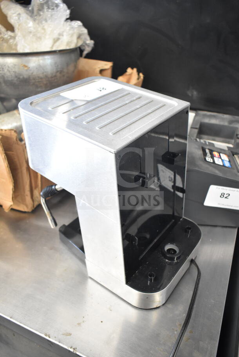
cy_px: 178
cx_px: 120
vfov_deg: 61.9
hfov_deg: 43.6
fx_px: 299
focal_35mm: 30
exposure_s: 1/30
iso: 1800
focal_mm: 20
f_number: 3.5
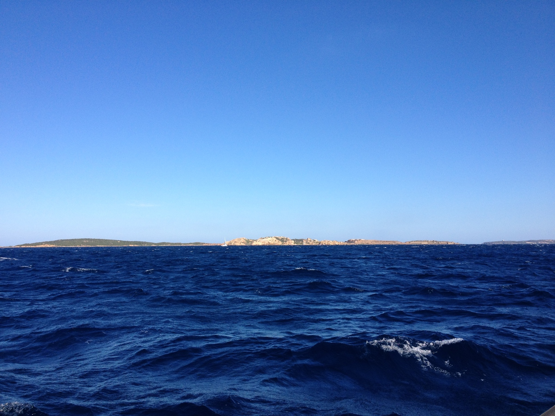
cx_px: 278
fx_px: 561
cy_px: 208
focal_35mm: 35
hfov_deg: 52.6
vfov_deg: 40.7
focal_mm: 4.28
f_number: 2.4
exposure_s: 1/1534
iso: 64
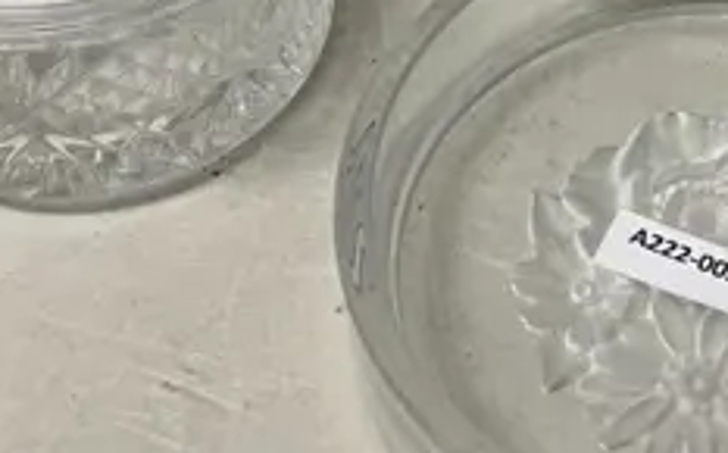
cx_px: 603
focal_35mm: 112
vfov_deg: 10.9
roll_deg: -0.9
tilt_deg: -37.1
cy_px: -369
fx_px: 2219
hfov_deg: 18.4
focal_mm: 6.86
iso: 100
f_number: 1.78
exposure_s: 1/100
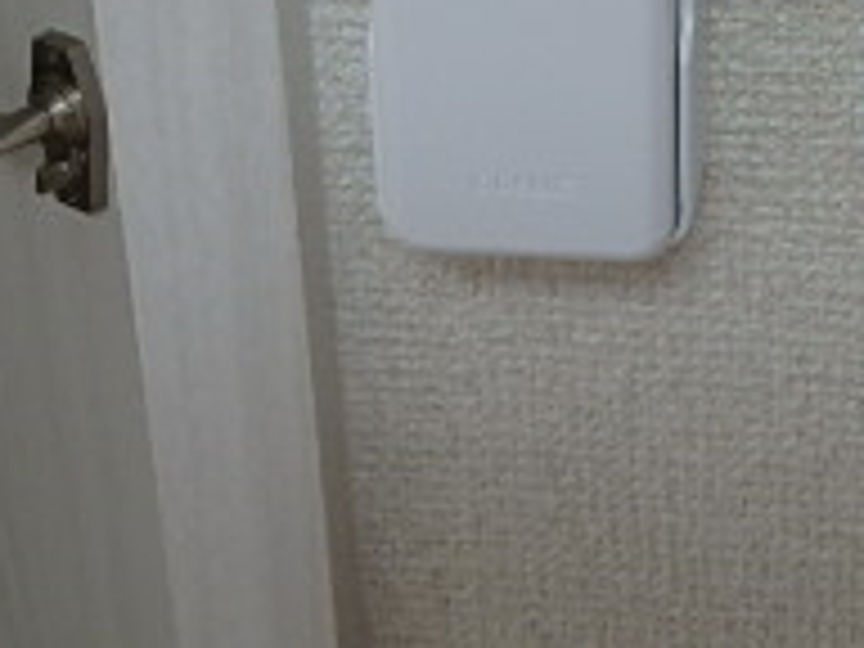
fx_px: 1747
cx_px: 806
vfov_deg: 19.5
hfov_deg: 26.7
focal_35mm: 70
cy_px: -171
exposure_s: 1/60
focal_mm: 3.7
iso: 160
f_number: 3.5
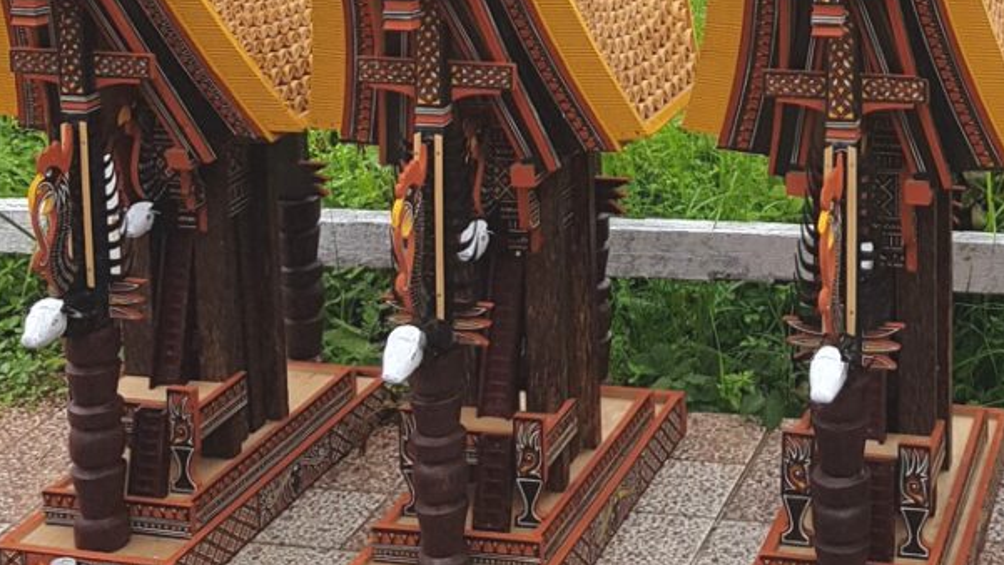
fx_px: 1411
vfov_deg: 22.4
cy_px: 129
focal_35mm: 53
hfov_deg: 37.3
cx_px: 853
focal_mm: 4.3
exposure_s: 1/406
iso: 40
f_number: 1.7
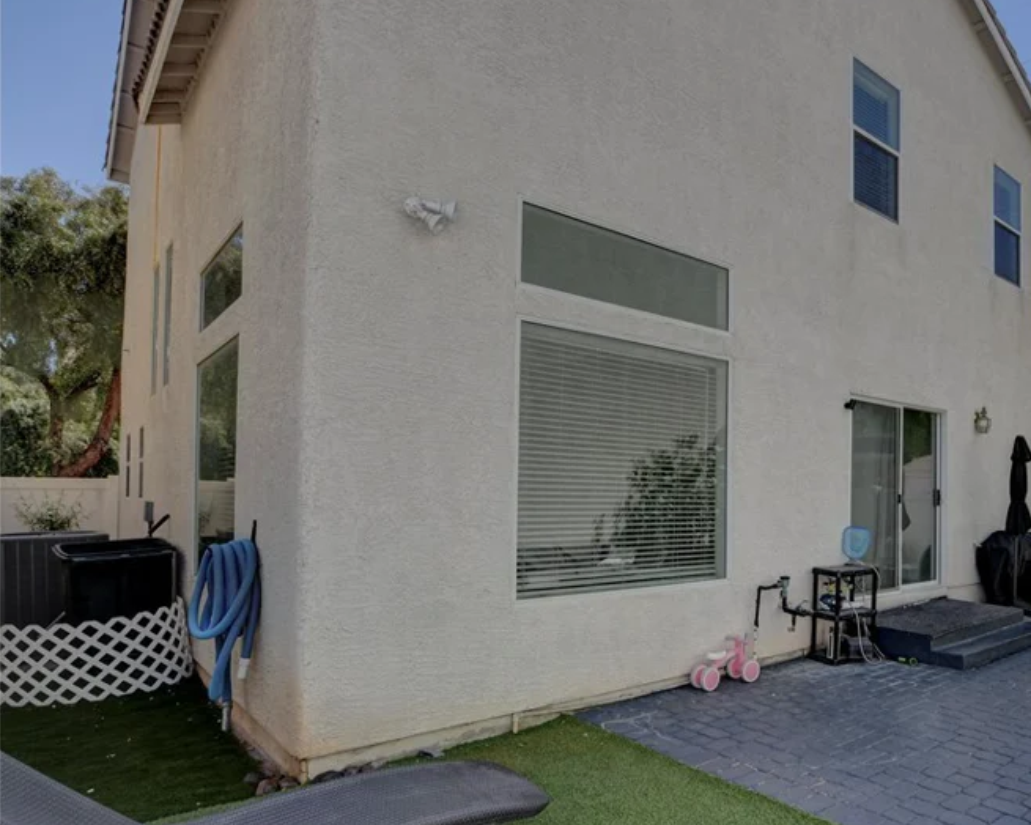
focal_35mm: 22
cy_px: 490
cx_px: 804
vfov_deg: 62.6
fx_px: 671
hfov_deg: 68.8
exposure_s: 1/800
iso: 400
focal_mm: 10
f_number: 9
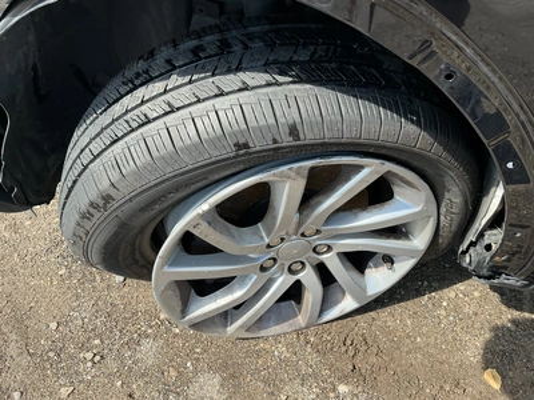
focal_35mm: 28
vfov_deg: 49.7
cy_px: 200
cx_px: 267
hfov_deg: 63.4
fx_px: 432
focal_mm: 3
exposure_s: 1/386
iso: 25
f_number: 1.8
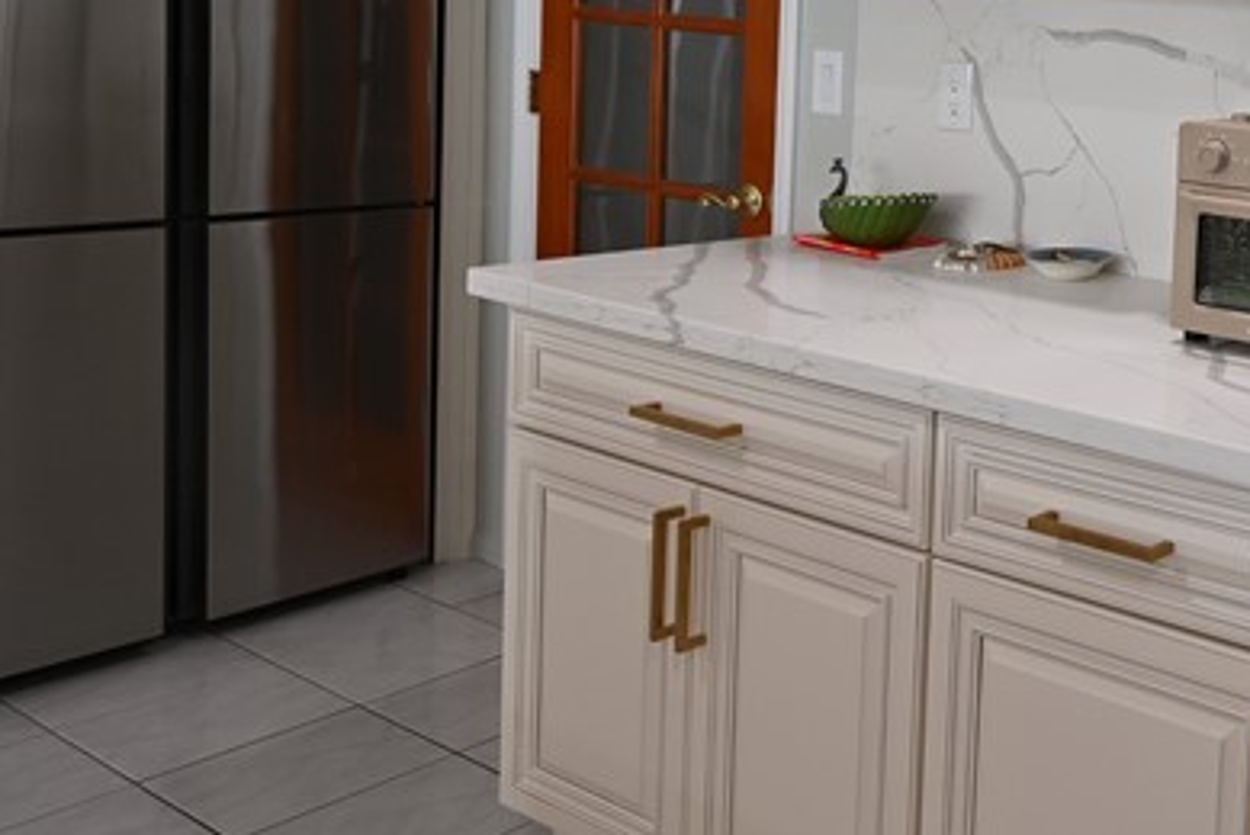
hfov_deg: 37.8
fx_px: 1355
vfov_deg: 32.8
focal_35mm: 39
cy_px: 109
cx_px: 1483
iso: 320
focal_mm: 14
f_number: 4.5
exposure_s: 1/60
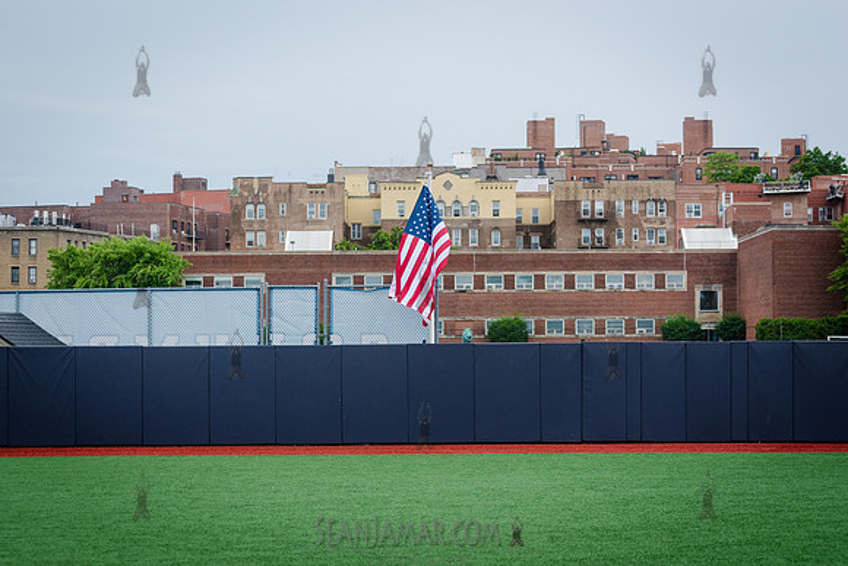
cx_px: 424
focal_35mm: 80
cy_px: 283
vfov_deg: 17.1
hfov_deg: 25.4
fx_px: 1885
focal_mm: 80
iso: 800
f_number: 3.5
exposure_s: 1/1250
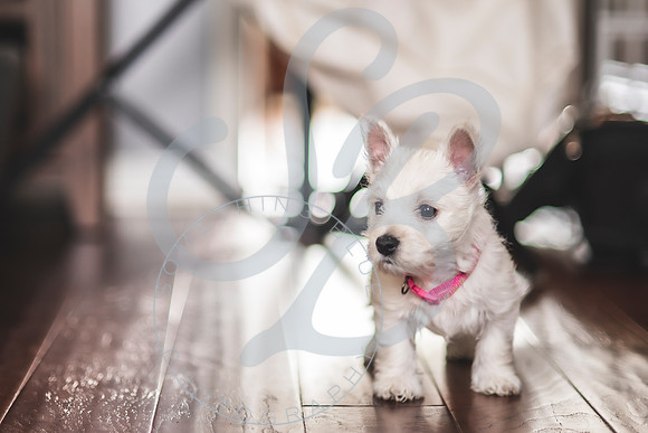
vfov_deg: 13.4
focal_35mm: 103
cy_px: 216
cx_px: 257
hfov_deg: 19.9
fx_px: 1845
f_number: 1.8
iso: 500
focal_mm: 85
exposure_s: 1/125
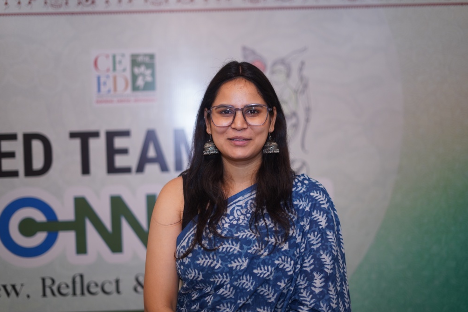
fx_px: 663
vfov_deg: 26.5
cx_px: 234
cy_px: 154
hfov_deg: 38.9
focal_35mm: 51
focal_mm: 50
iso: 250
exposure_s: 1/125
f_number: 1.8
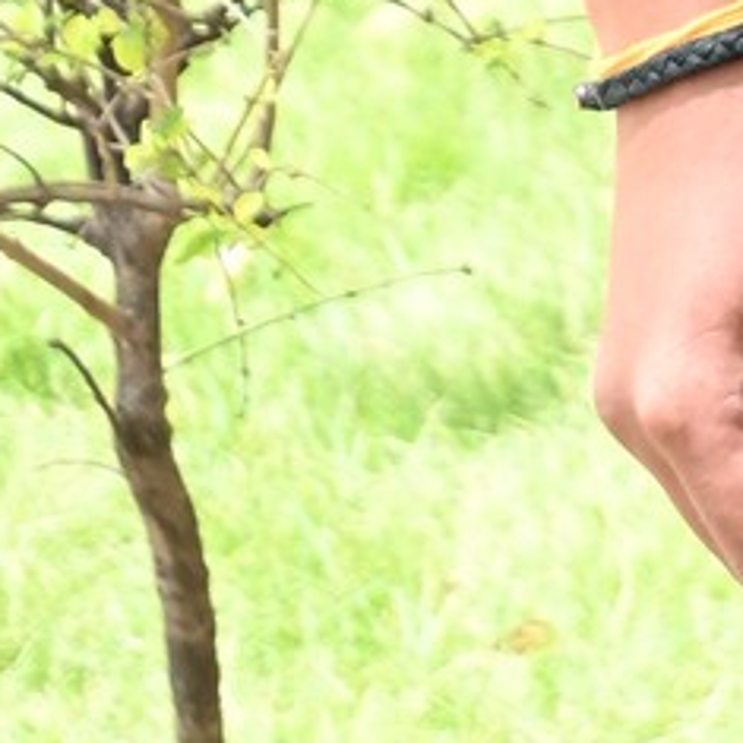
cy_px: -1660
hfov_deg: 4.3
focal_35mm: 400
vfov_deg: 4.2
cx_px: 1609
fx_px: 9714
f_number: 4.5
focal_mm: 48
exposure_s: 1/400
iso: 400
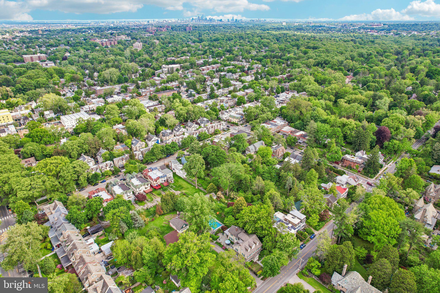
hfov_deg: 78.6
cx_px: 220
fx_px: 269
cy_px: 146
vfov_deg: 57.2
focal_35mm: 22
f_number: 2.8
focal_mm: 8.4
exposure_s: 1/400
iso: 110
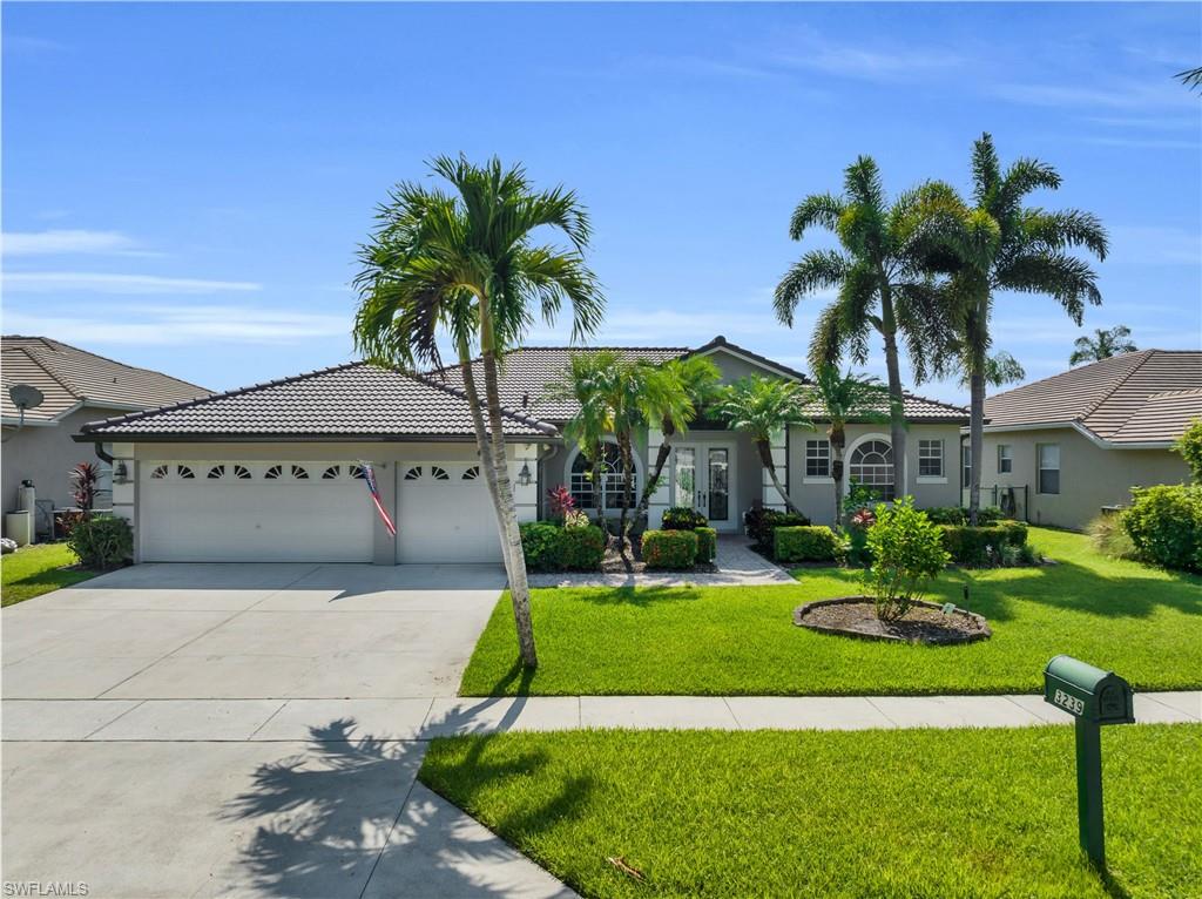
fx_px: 833
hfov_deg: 71.6
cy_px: 450
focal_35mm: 24
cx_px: 601
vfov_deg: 56.7
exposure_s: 1/1250
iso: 100
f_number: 5
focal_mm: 12.29
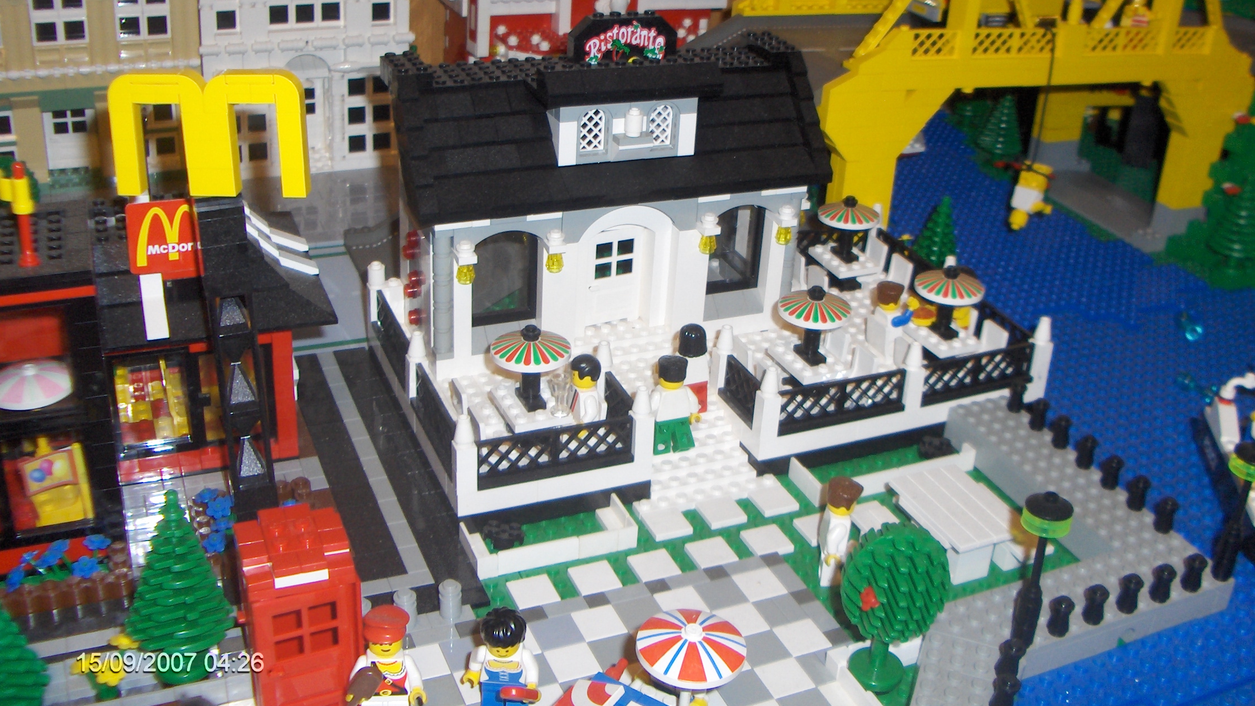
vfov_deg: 30.4
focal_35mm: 39
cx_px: 638
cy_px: 287
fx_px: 1298
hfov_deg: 51.6
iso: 100
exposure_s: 1/60
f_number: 2.6
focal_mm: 5.8
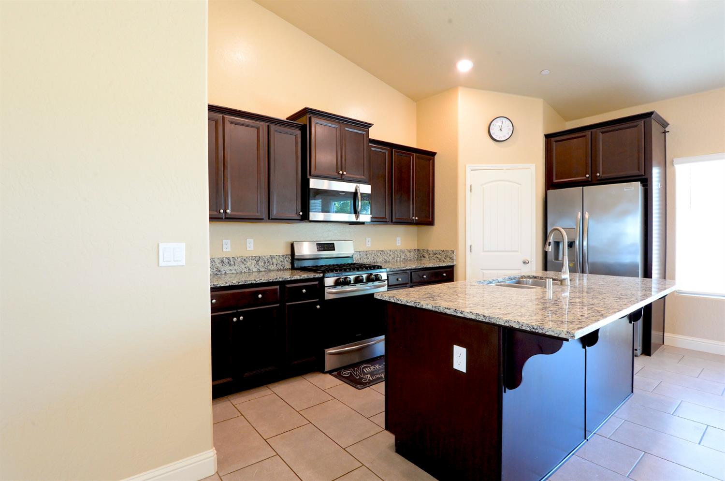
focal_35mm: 18
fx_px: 362
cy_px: 240
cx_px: 362
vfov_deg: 67.2
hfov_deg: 90.1
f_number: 9
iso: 2000
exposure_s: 1/13
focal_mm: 18
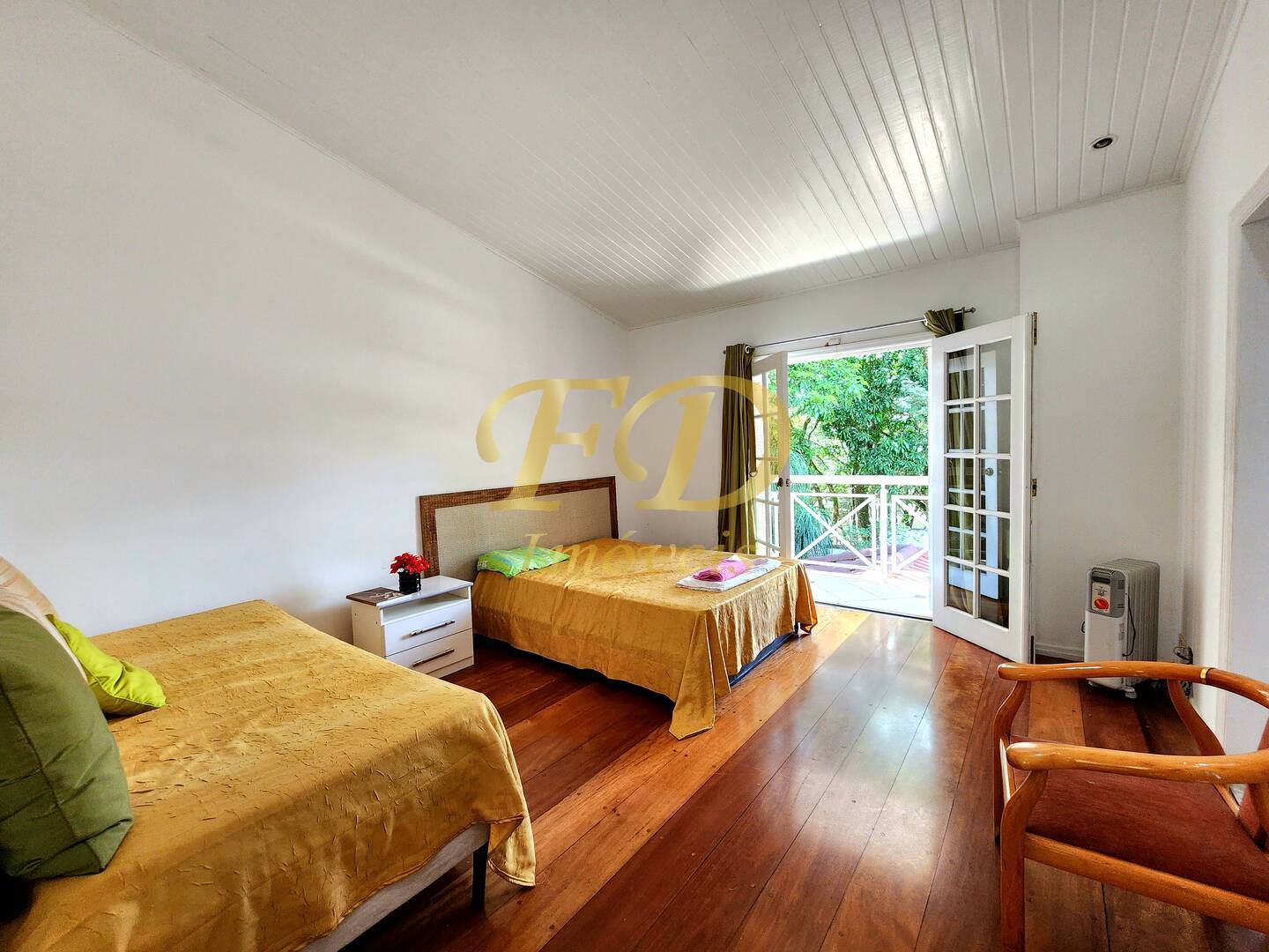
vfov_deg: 89.9
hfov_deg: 106.2
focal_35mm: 13
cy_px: 476
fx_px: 477
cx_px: 634
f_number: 2.2
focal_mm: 2.2
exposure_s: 1/60.2
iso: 160
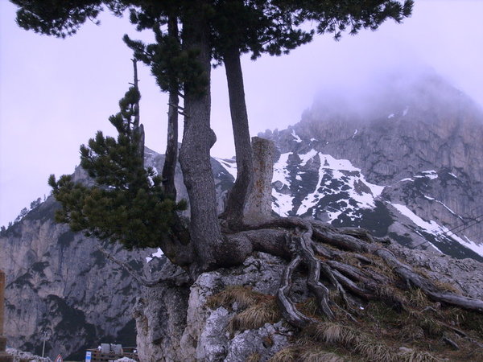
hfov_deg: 36.8
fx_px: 726
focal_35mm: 52
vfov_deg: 28.0
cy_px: 181
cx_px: 242
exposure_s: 1/125
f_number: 8.4
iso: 80
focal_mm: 8.7
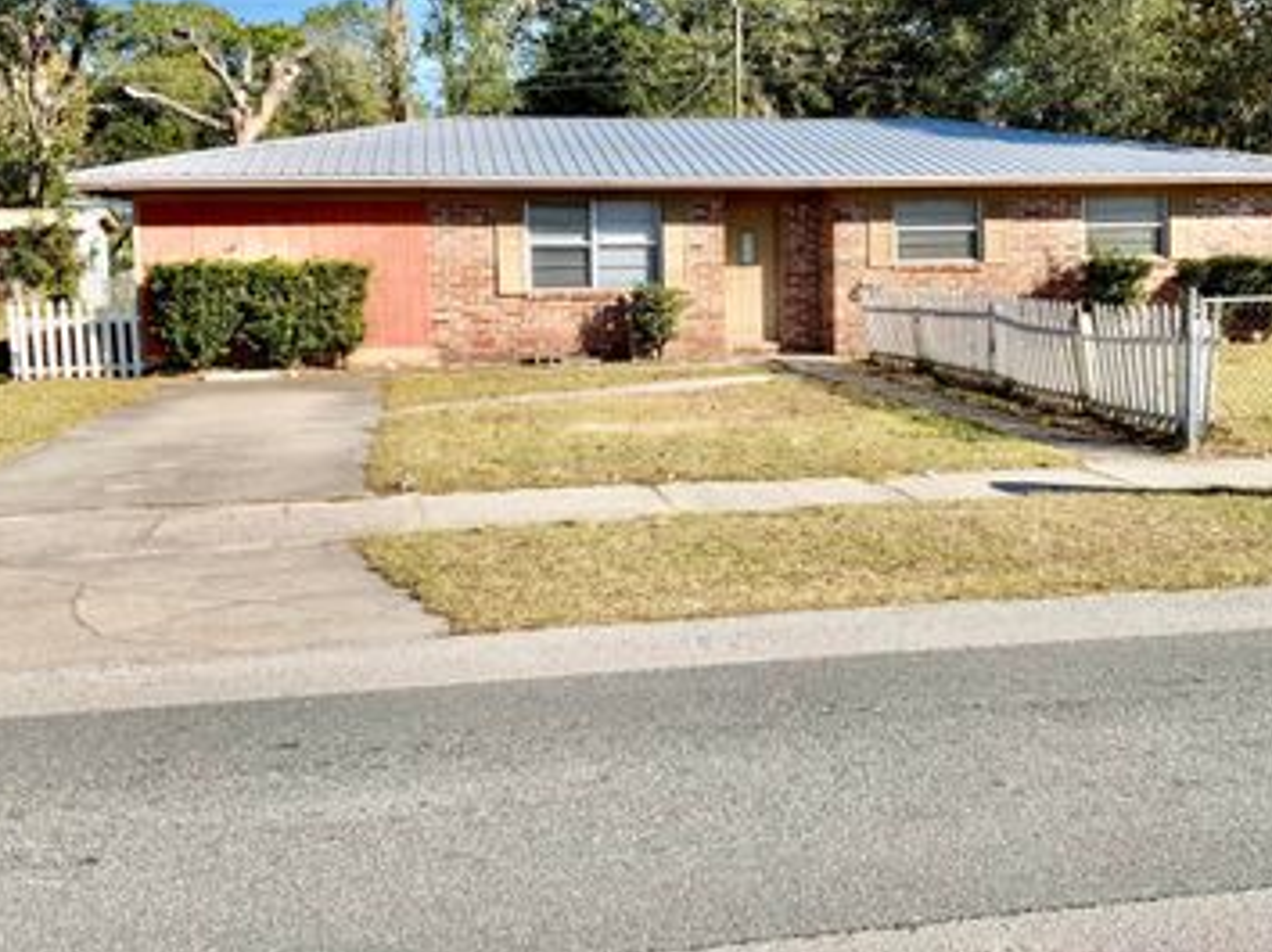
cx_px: 744
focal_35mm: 41
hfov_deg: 45.6
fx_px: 1506
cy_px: 365
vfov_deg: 34.9
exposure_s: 1/1451
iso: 16
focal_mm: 3
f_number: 1.8
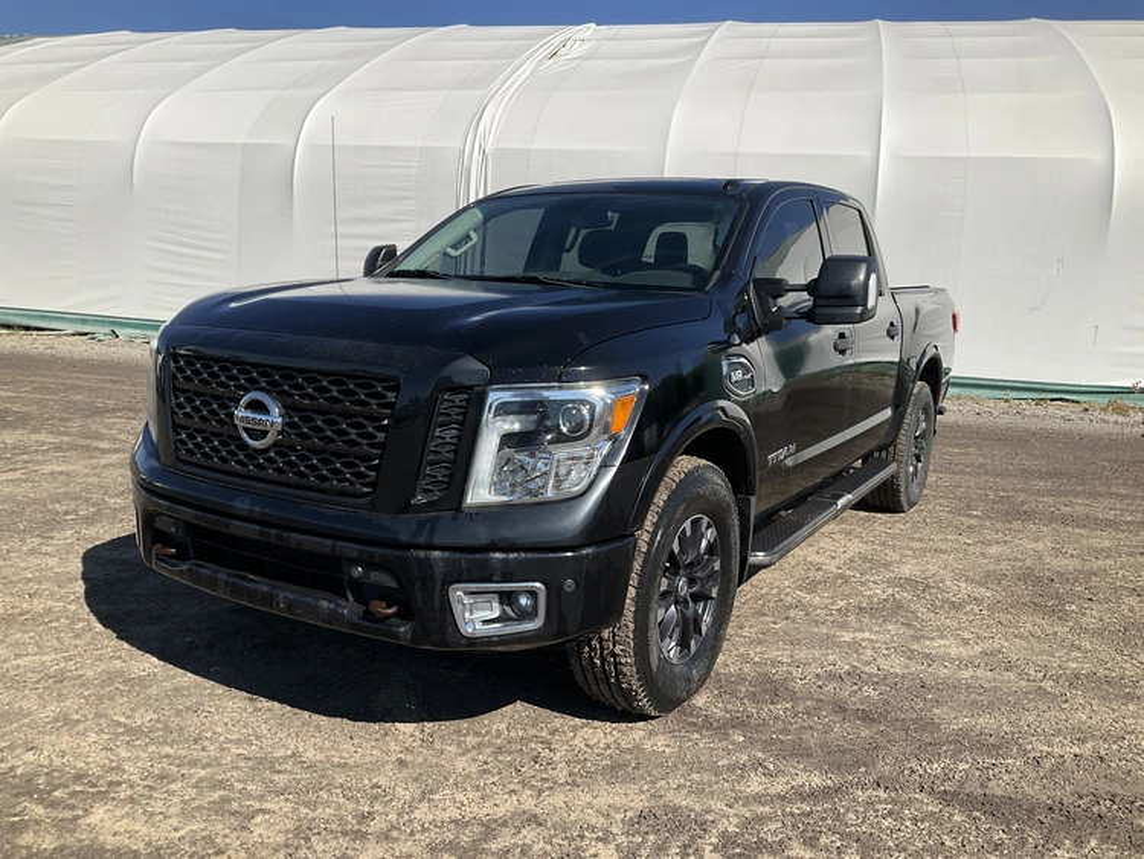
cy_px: 430
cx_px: 572
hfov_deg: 61.6
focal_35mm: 29
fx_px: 959
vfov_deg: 48.3
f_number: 1.8
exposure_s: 1/2667
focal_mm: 3
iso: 25
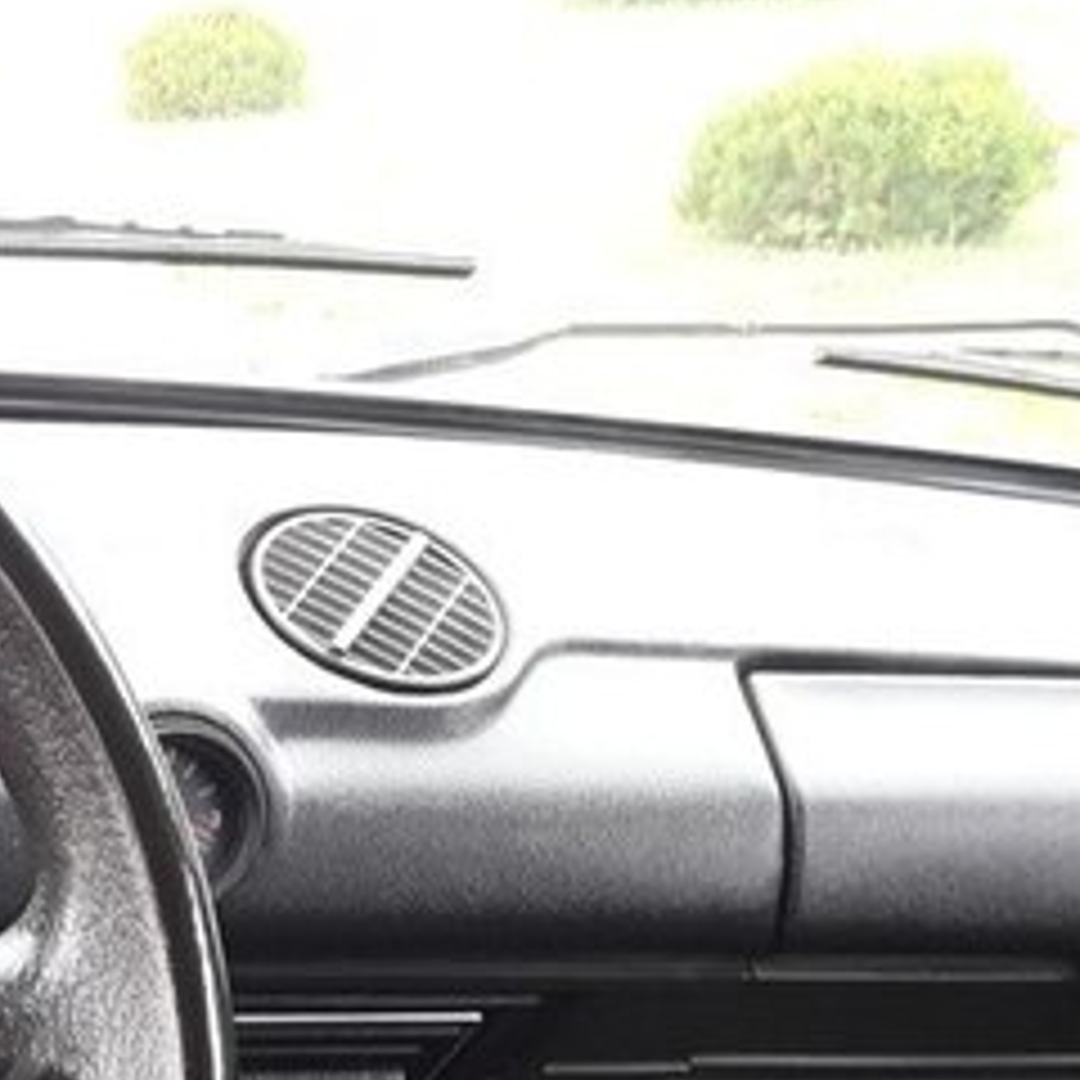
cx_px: -369
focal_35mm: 68
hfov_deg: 22.4
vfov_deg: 24.3
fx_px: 2400
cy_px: 1055
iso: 50
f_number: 1.9
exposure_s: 1/33
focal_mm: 3.7
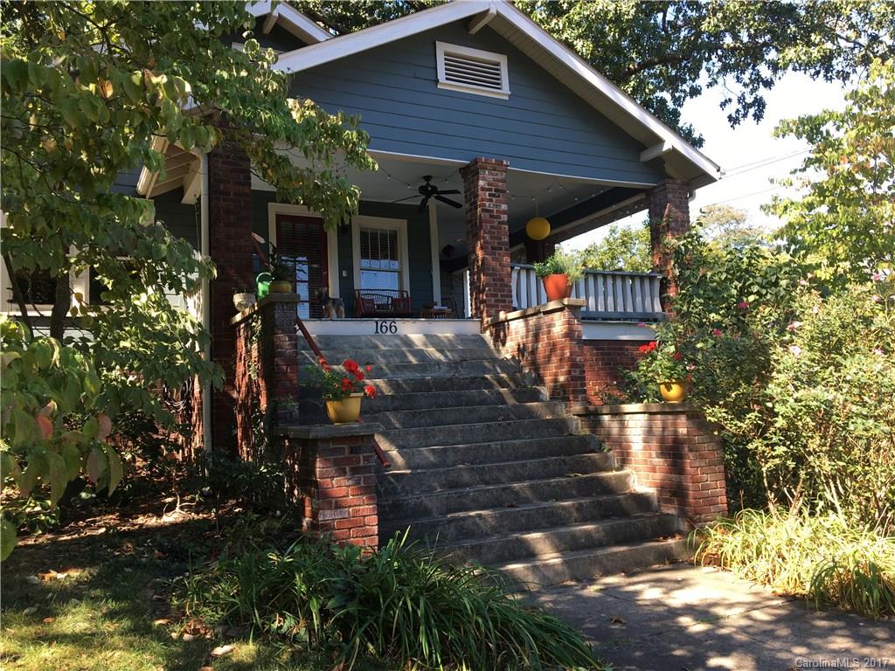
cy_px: 336
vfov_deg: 48.2
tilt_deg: +5.8
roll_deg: +2.6
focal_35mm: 29
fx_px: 750
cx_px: 448
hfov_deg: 61.7
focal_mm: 4.15
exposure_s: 1/158
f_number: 2.2
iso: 25
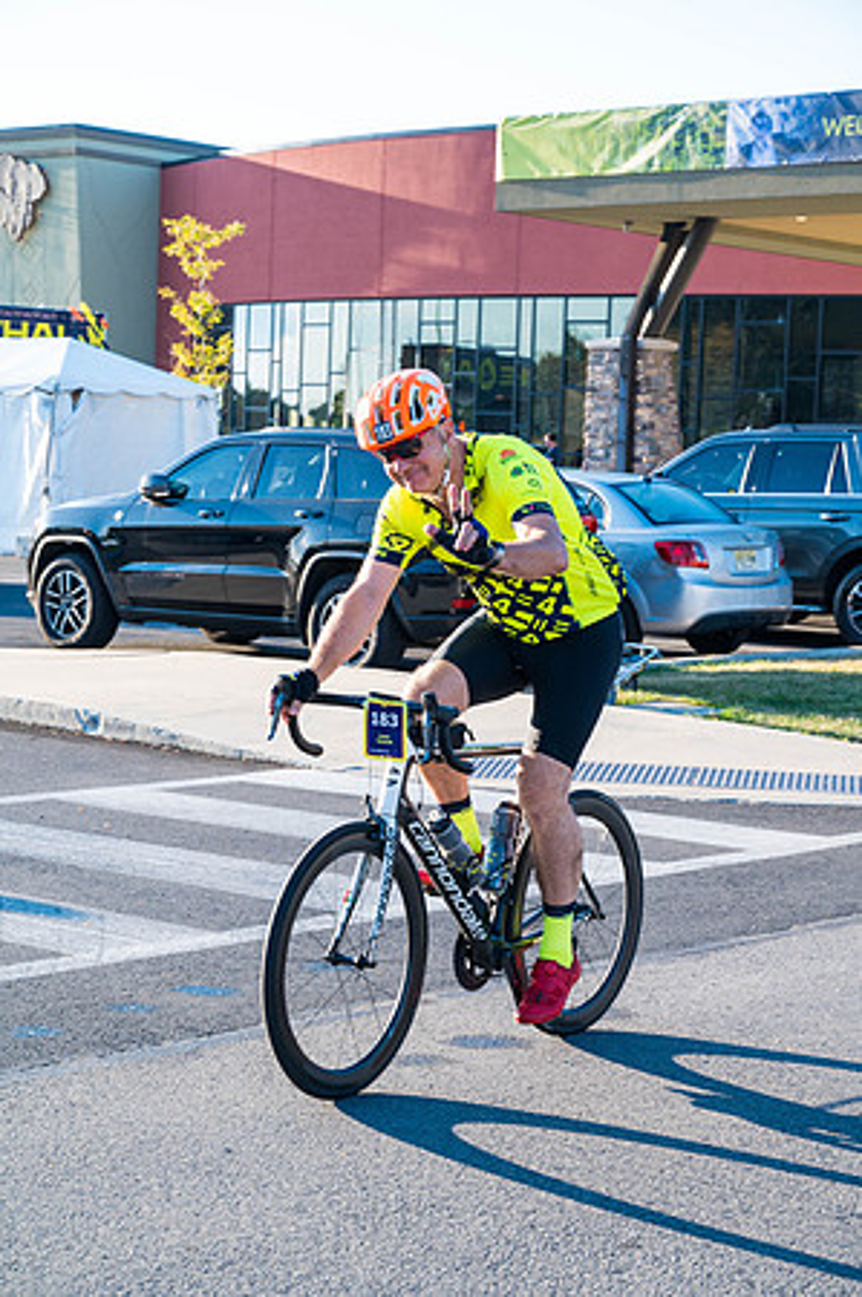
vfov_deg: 28.9
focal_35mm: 70
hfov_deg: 19.4
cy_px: 648
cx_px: 431
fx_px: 2520
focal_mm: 70
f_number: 7.1
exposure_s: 1/320
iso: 400
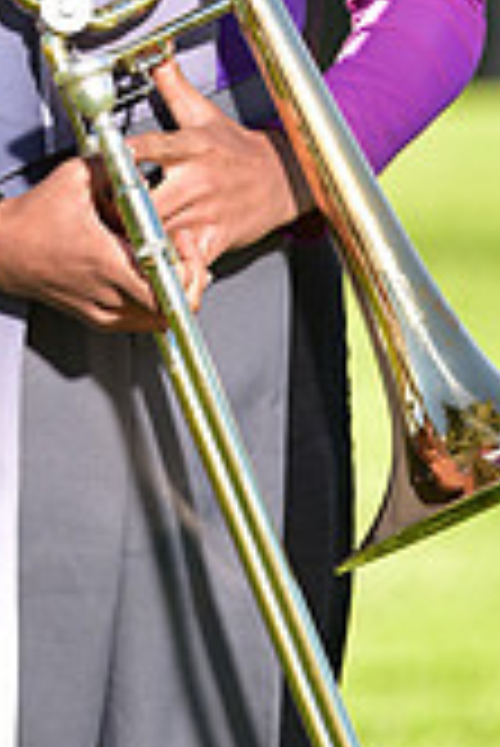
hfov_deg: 2.0
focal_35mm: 700
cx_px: 47
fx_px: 14552
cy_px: -364
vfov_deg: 2.9
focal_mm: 200
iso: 100
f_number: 5
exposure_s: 1/200
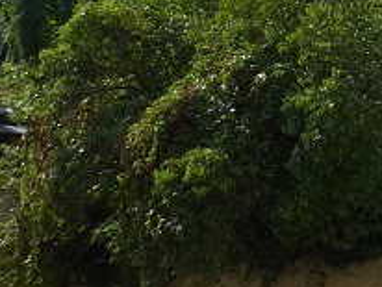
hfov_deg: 14.5
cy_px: -44
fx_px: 1370
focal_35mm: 124
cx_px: 621
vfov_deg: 11.8
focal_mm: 4.5
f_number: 4
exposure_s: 1/400
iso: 100
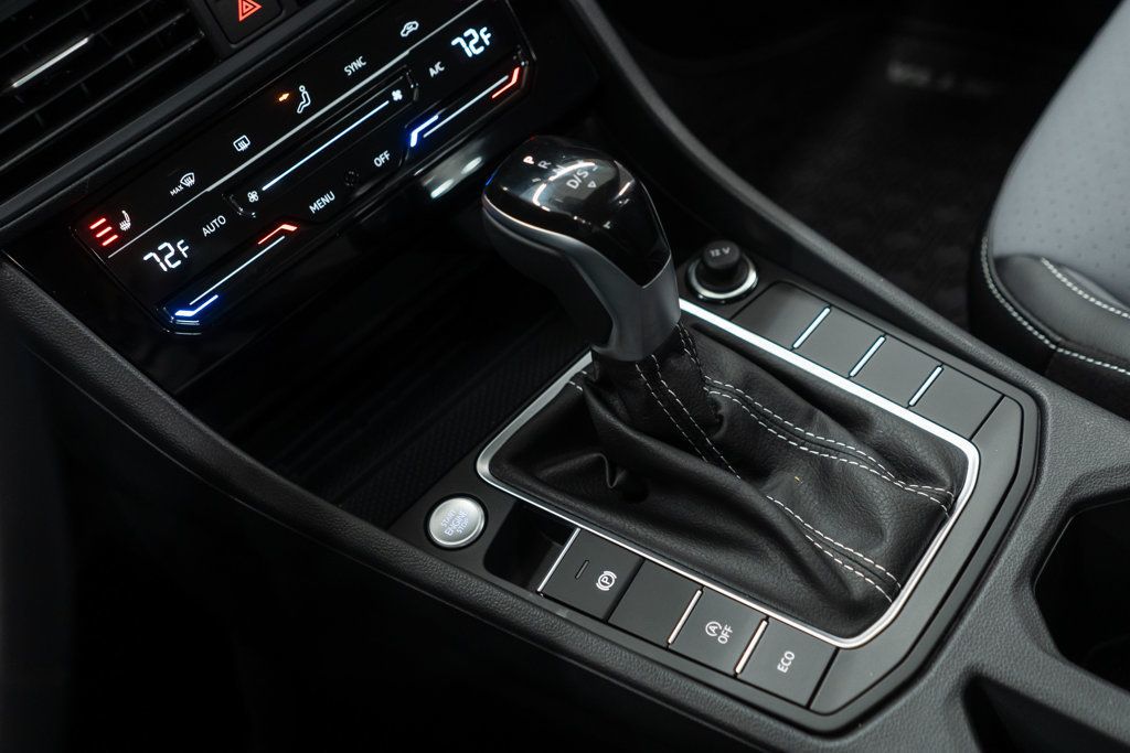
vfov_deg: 31.9
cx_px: 565
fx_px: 1318
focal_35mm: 42
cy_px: 376
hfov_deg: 46.4
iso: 1000
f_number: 2.8
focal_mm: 28
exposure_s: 1/50
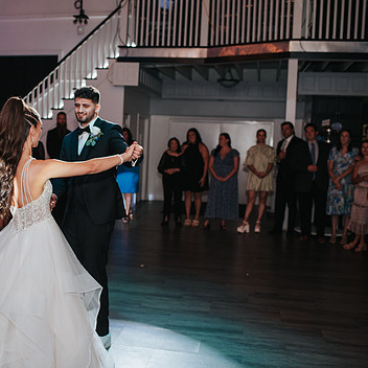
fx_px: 589
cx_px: 85
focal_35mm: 49
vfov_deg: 34.7
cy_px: 193
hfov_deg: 33.9
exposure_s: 1/200
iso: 1000
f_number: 2.8
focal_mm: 35
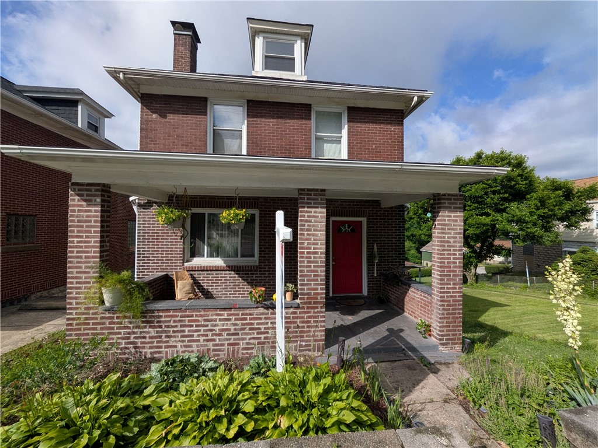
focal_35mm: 14
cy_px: 224
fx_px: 242
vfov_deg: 85.7
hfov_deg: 102.1
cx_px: 299
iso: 45
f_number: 2.2
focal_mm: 1.83
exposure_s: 1/2137
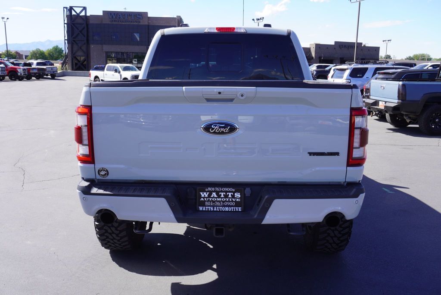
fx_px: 423
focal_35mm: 34
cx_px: 220
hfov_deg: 55.1
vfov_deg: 38.4
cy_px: 148
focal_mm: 23
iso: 100
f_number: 8
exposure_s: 1/125
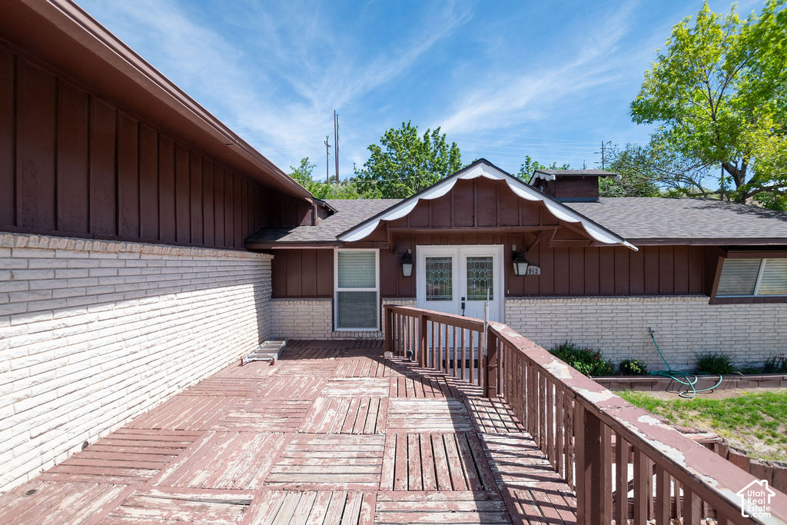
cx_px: 394
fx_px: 353
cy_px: 262
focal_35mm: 16
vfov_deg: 73.3
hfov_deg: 96.2
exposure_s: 1/400
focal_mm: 11
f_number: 7.1
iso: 200
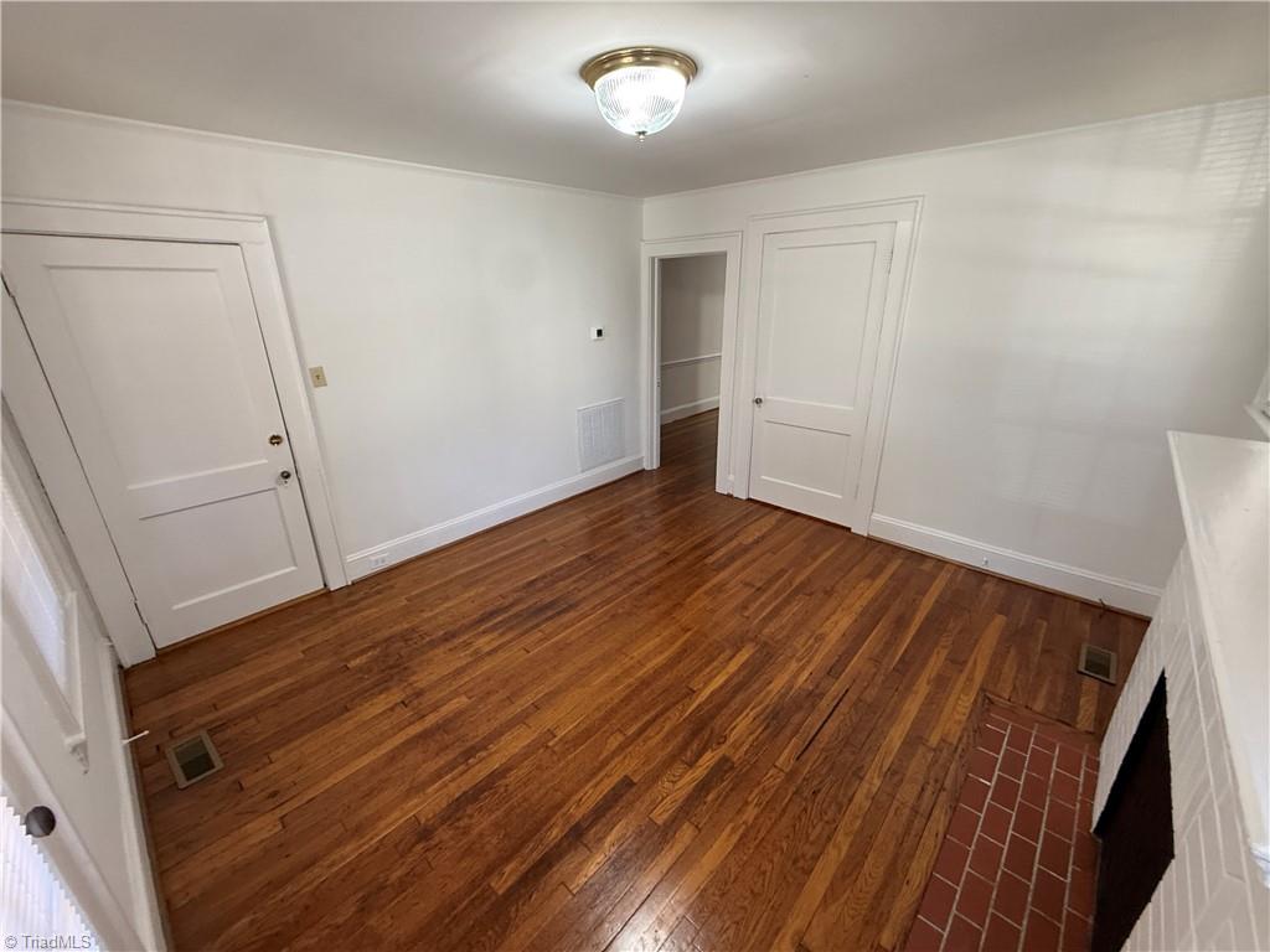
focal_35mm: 14
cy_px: 476
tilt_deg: -16.8
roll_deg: +0.2
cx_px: 635
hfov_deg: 102.1
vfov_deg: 85.7
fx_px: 514
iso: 200
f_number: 2.2
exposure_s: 1/60
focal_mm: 2.22
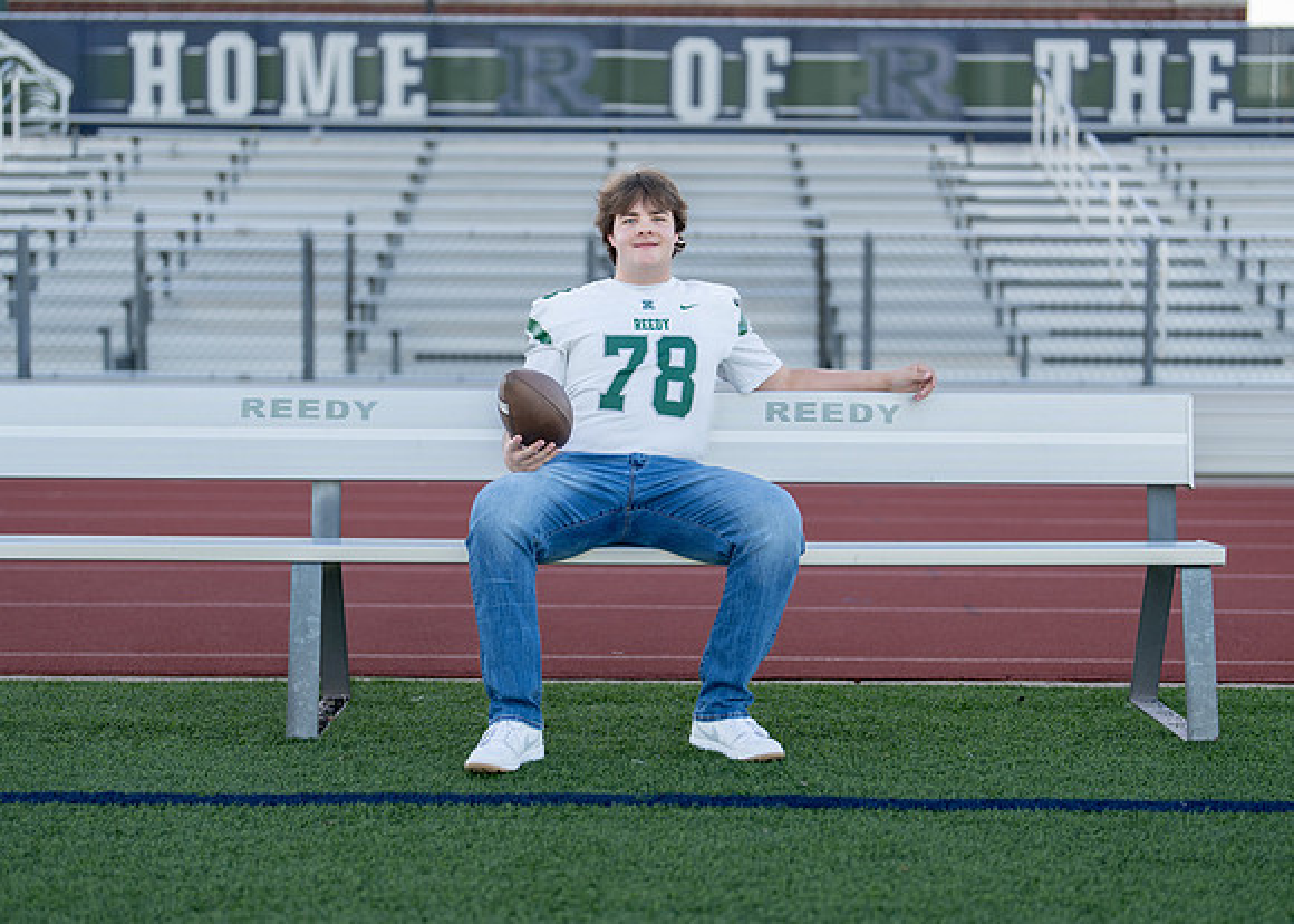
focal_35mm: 60
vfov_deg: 23.6
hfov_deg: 32.6
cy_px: 468
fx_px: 2213
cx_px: 644
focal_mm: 50
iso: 100
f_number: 1.2
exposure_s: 1/1000
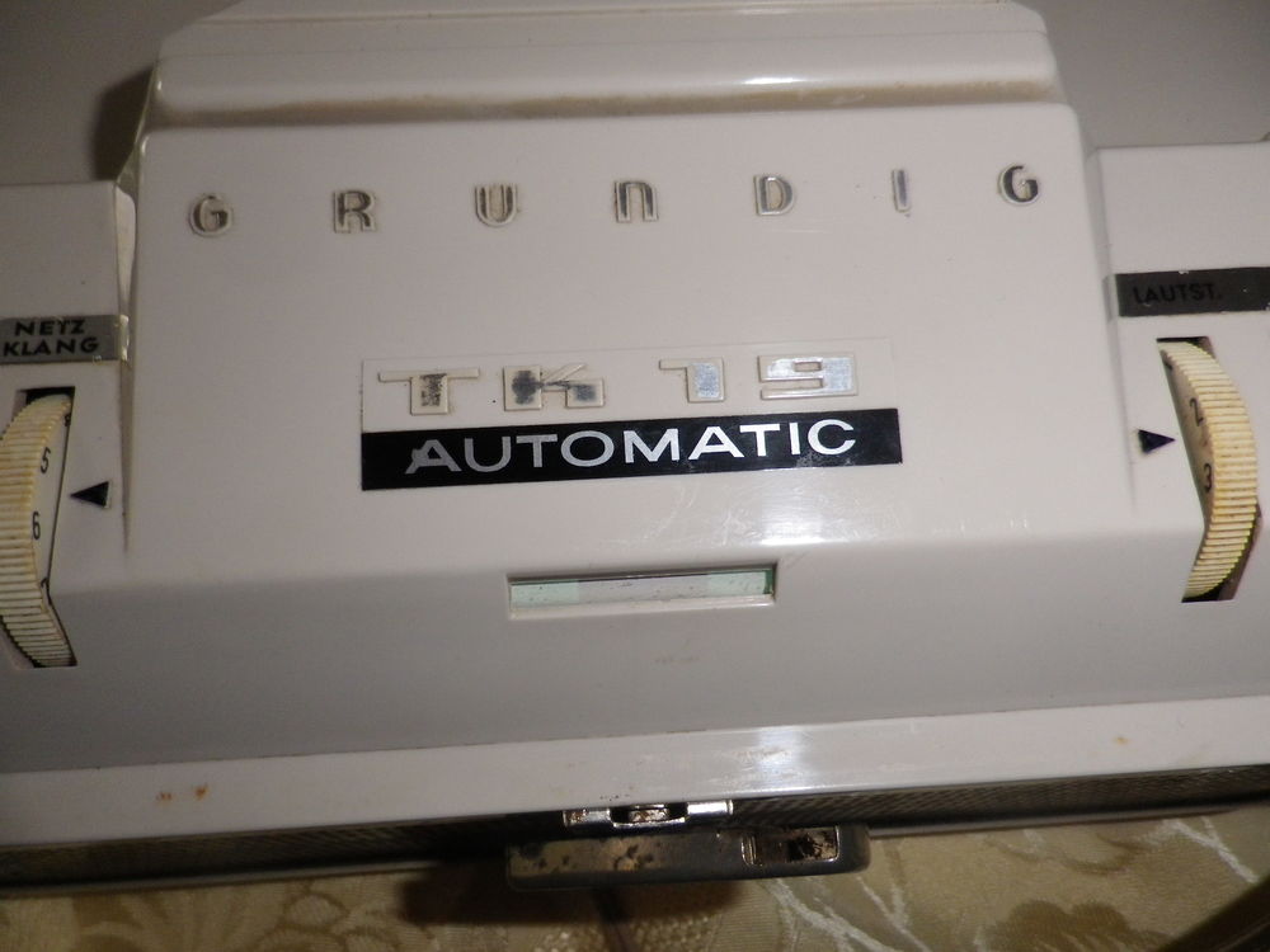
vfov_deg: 54.9
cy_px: 476
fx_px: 917
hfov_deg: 69.4
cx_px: 635
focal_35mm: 25
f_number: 7.1
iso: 200
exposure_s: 1/50
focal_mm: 4.5
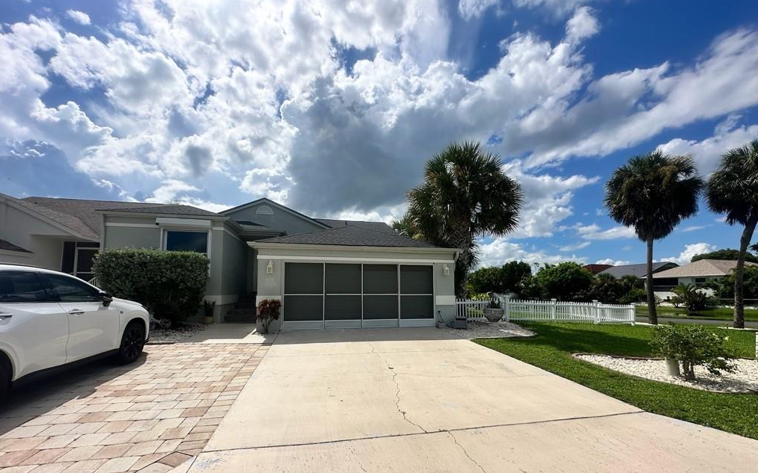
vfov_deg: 74.3
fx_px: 310
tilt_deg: +4.3
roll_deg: -0.3
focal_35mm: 15
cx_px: 381
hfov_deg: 101.5
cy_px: 271
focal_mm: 2.22
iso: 50
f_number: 2.2
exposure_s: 1/4464
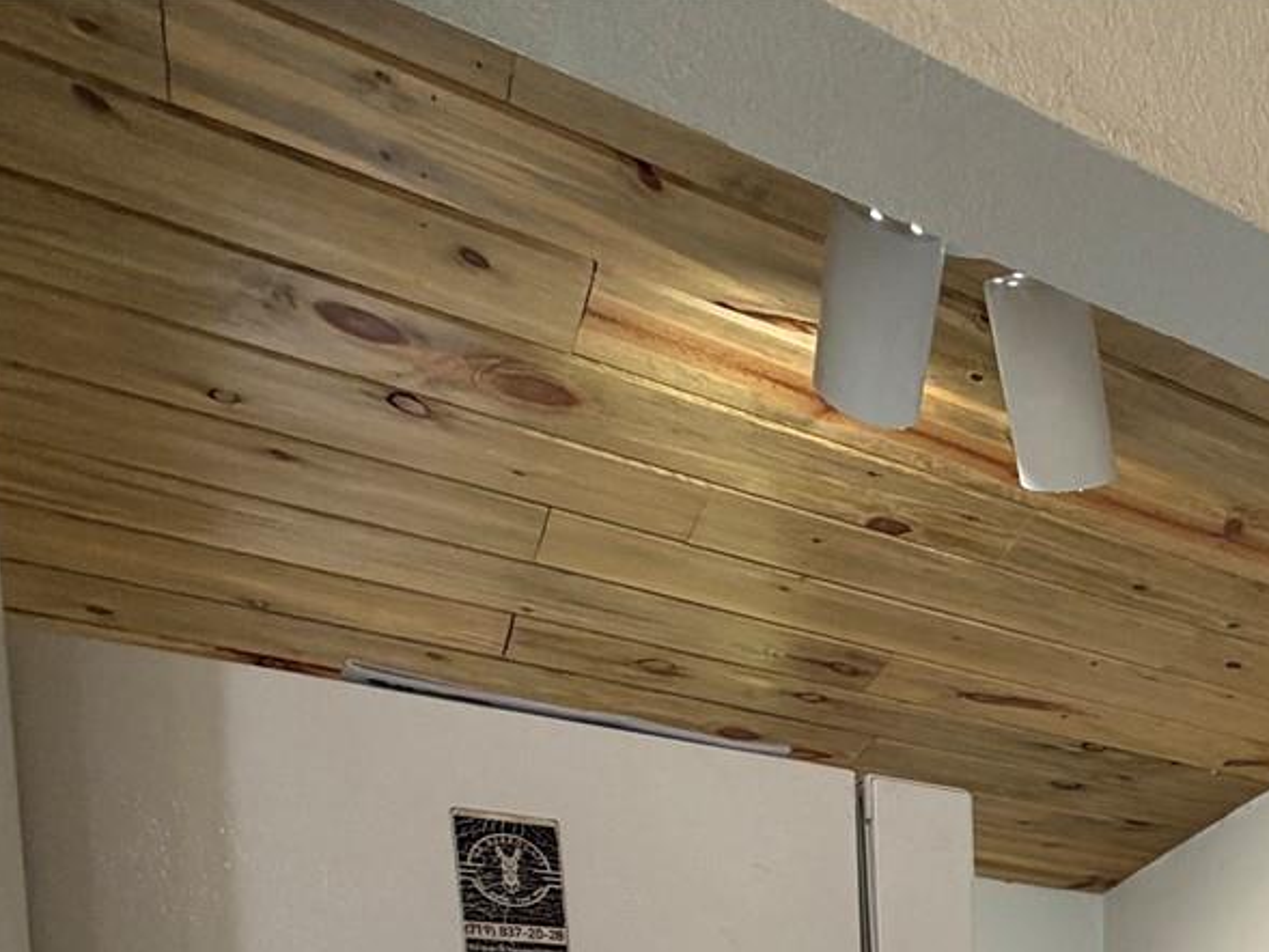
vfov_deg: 29.3
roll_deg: +0.1
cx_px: 1396
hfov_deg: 39.8
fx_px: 1393
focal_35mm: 38
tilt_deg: -3.5
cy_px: 1284
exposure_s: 1/120
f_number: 2.2
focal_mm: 2.22
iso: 160
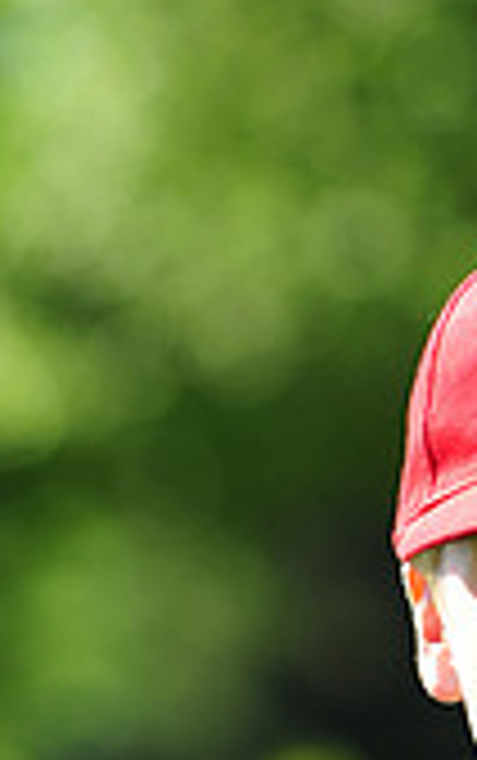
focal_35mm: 647
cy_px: 926
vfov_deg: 3.2
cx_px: 603
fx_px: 13423
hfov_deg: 2.0
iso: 200
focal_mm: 185
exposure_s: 1/500
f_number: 5
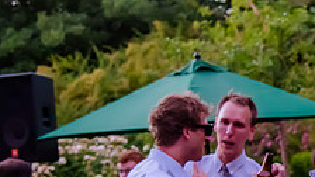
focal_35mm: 105
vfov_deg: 11.3
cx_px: 354
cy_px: 210
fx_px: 877
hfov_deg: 19.4
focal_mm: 38
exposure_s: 1/320
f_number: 4
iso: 5000
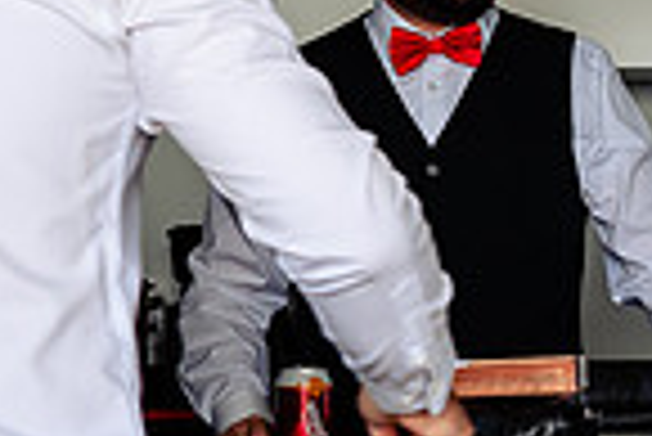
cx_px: 670
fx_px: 2683
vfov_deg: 9.2
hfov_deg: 13.6
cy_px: -88
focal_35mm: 148
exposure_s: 1/200
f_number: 4
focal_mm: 35
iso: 320
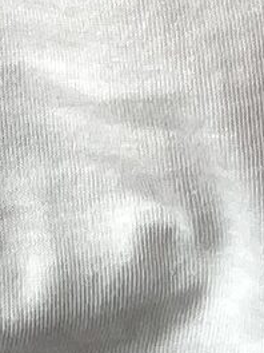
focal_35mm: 182
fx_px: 1851
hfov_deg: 7.9
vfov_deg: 8.9
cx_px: -209
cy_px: -698
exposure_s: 1/121
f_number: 2.2
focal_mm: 2.71
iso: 40
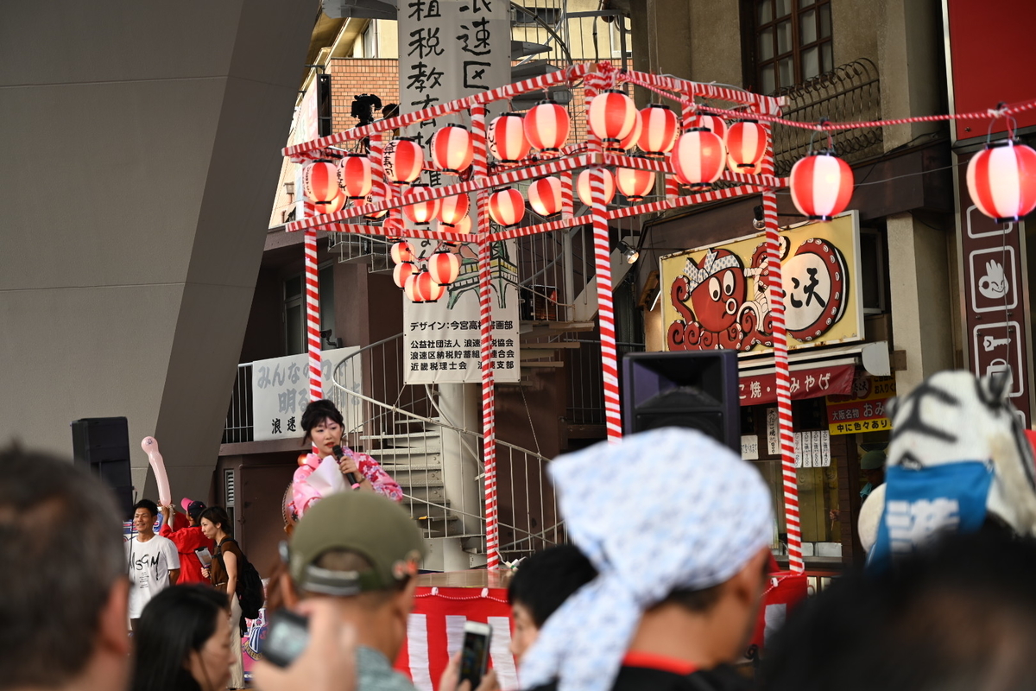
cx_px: 518
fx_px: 1583
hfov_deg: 36.2
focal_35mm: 55
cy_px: 346
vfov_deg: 24.6
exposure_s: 1/100
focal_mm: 55
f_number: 4
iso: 100
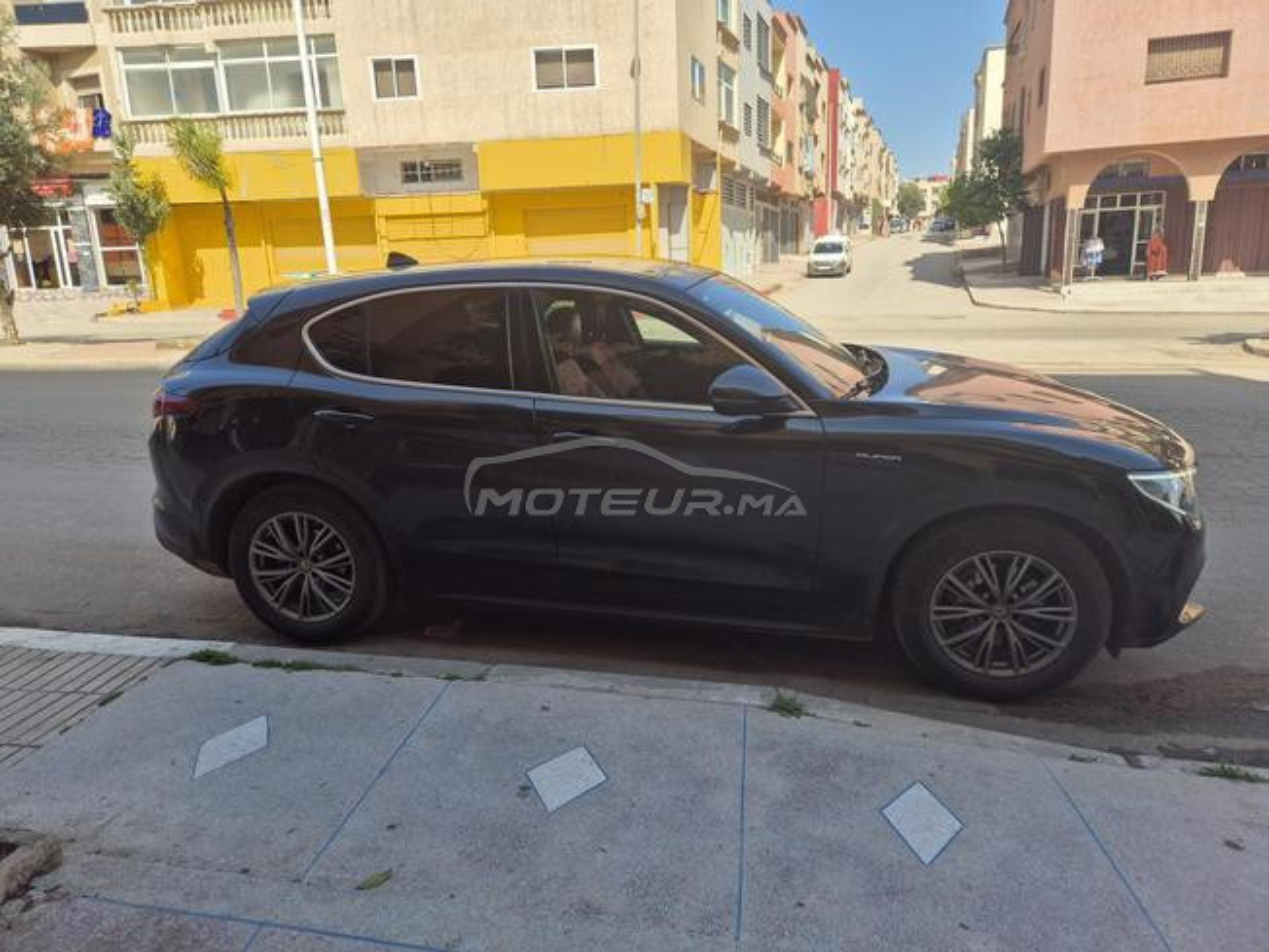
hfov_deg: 73.9
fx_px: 843
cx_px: 634
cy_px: 476
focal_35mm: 23
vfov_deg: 58.9
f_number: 1.8
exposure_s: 1/1524
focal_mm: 5.4
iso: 25
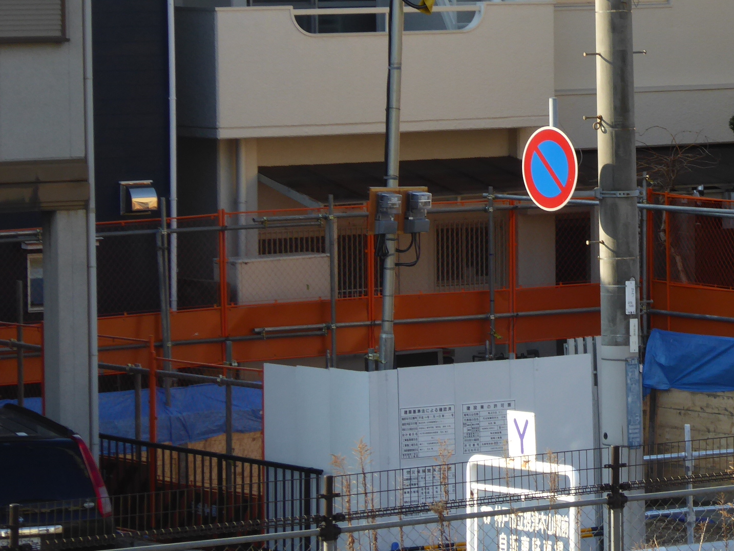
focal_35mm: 284
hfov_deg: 7.0
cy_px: 301
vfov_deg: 5.2
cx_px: 633
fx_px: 6022
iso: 100
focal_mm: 25.6
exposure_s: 1/200
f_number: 5.4
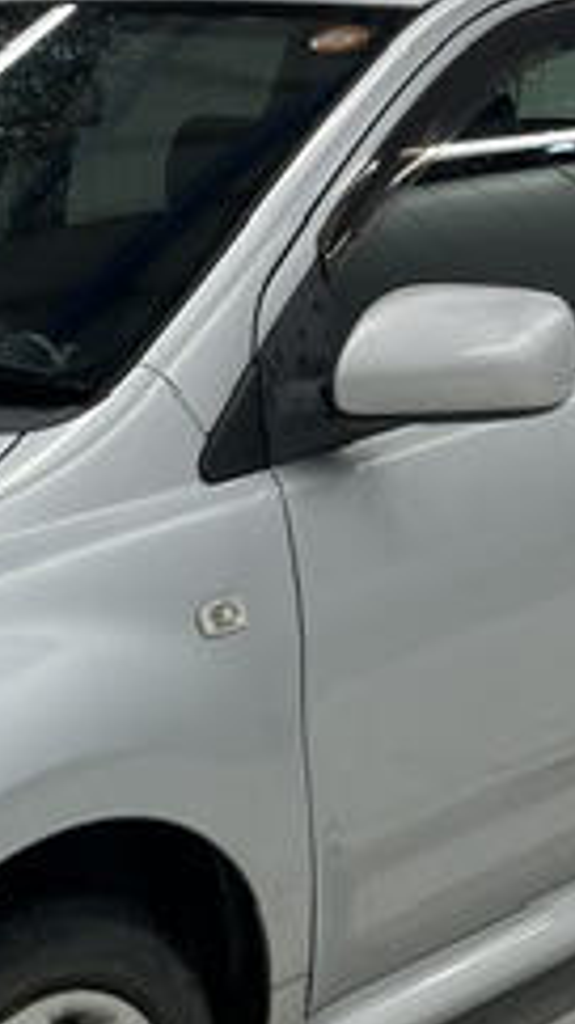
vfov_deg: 27.9
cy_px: 736
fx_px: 2034
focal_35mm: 75
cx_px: -21
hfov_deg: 15.7
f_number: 1.6
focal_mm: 5.1
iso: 32
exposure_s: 1/100
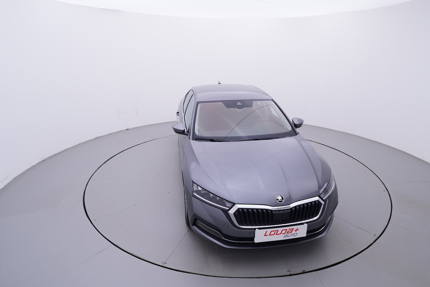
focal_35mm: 22
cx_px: 215
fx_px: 269
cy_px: 144
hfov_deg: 77.3
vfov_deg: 56.2
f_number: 5
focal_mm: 15
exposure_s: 1/80
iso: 200
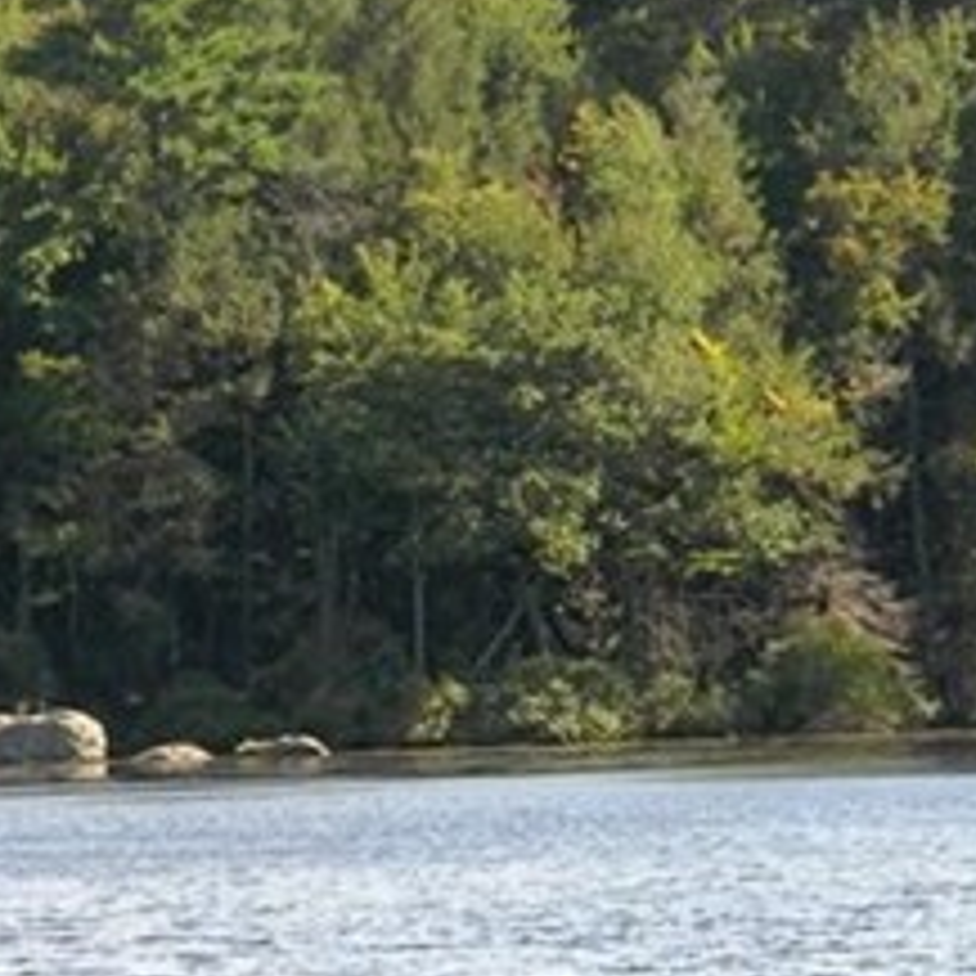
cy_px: 729
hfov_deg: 3.9
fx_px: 14291
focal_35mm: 448
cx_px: 220
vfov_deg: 3.9
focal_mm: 33.1
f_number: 5.2
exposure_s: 1/191
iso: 112
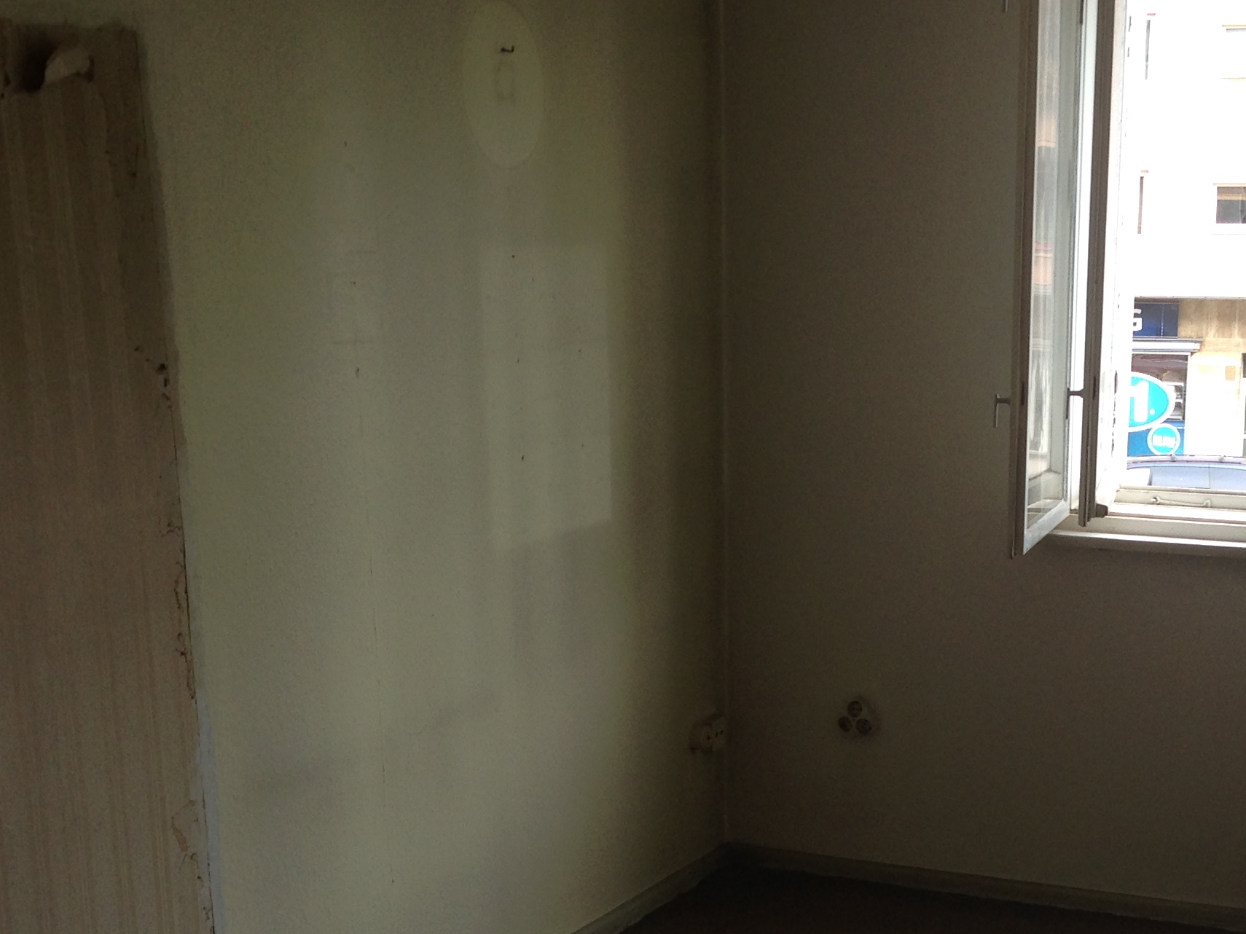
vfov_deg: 22.9
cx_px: 863
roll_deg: +1.3
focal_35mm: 63
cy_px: 785
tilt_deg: -15.1
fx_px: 2267
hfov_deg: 30.4
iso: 50
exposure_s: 1/60
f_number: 2.4
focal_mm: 4.12
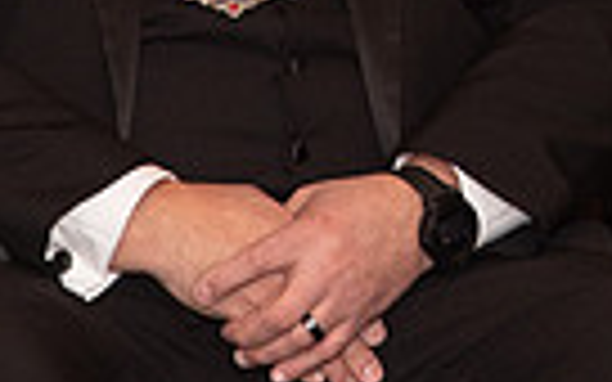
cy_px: -308
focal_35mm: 520
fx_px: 8673
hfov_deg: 4.0
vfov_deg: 2.5
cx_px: 684
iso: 800
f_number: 4
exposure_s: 1/200
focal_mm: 120
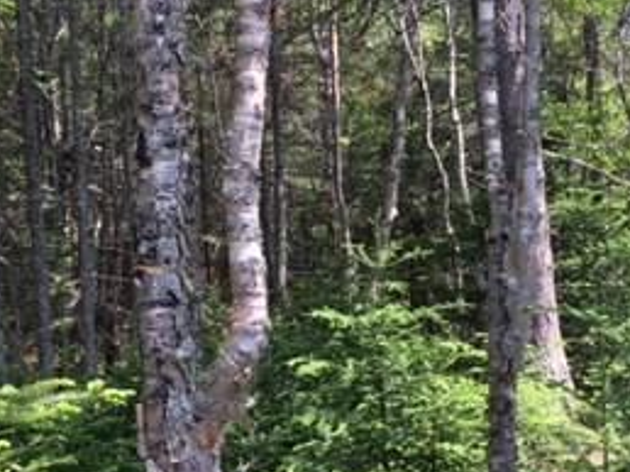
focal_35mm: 72
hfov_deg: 27.1
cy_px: 306
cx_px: 332
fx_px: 1309
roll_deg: +1.6
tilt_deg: -1.5
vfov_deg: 20.4
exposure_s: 1/349
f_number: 2.2
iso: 25
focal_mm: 4.15
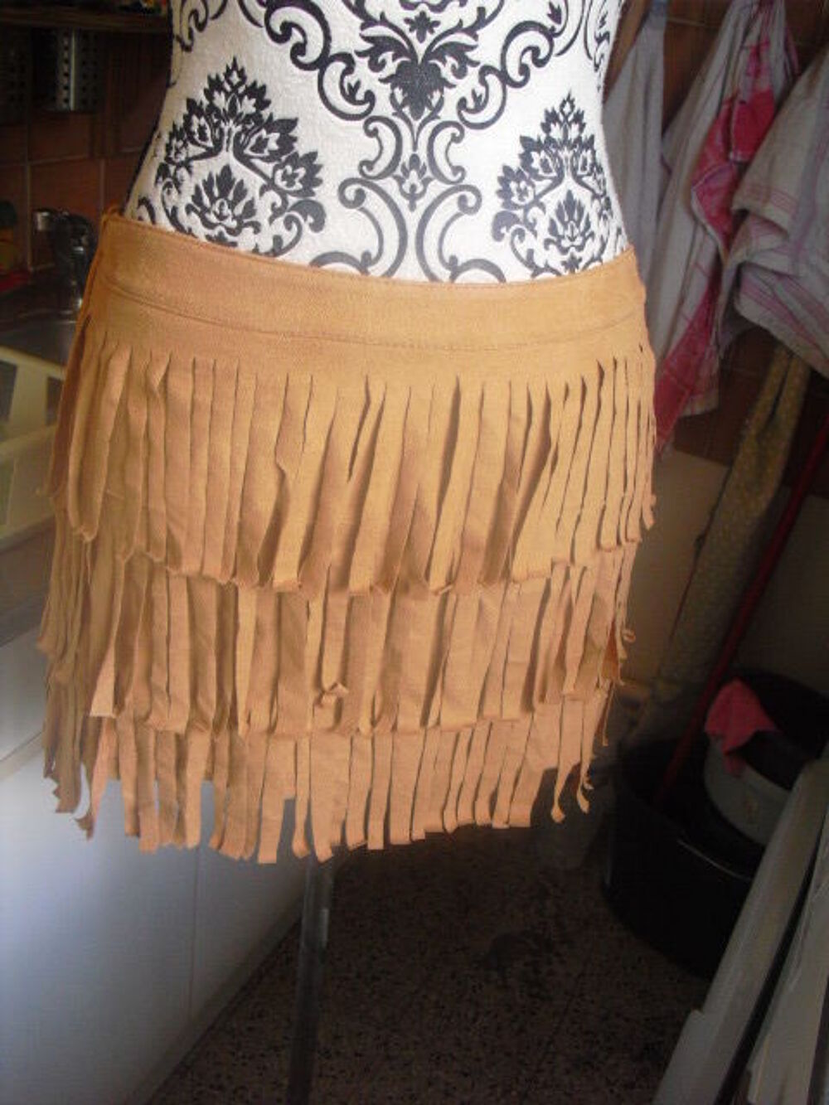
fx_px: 1149
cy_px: 552
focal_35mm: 36
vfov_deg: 51.4
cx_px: 414
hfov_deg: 39.7
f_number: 3.1
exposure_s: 1/80
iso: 400
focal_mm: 6.3
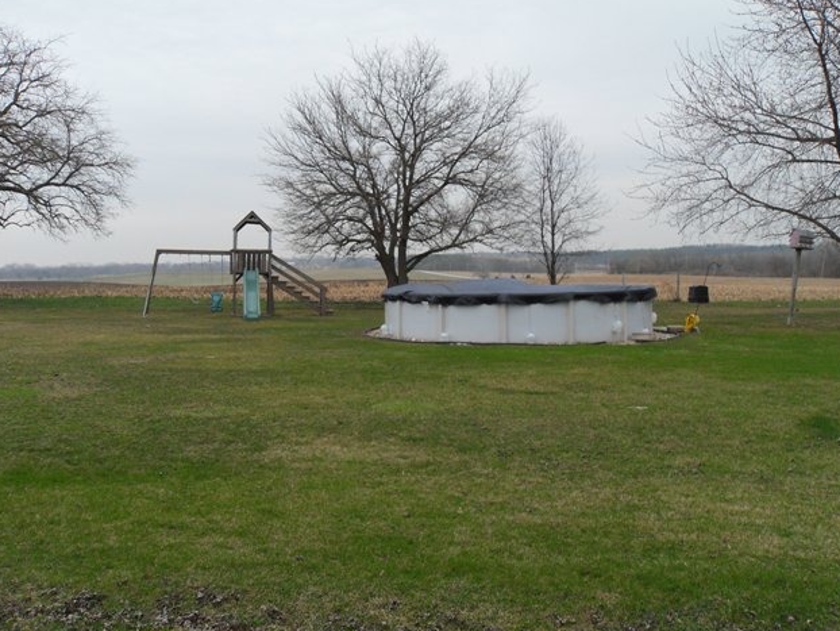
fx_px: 874
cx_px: 427
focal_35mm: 36
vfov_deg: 39.7
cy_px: 318
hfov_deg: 51.3
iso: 80
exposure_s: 1/350
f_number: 3.5
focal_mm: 6.3
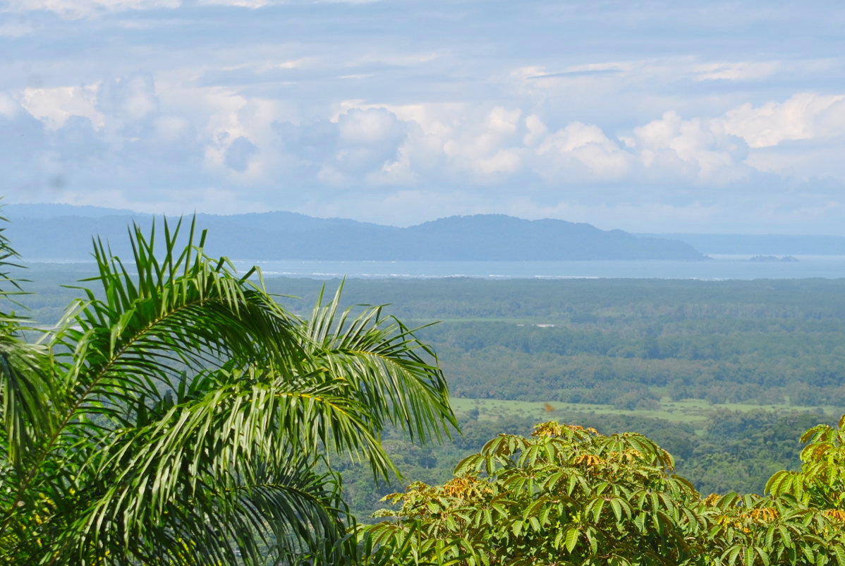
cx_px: 401
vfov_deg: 7.3
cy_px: 282
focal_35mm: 189
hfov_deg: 10.9
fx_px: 4442
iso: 100
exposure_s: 1/500
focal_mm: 78
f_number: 5.6
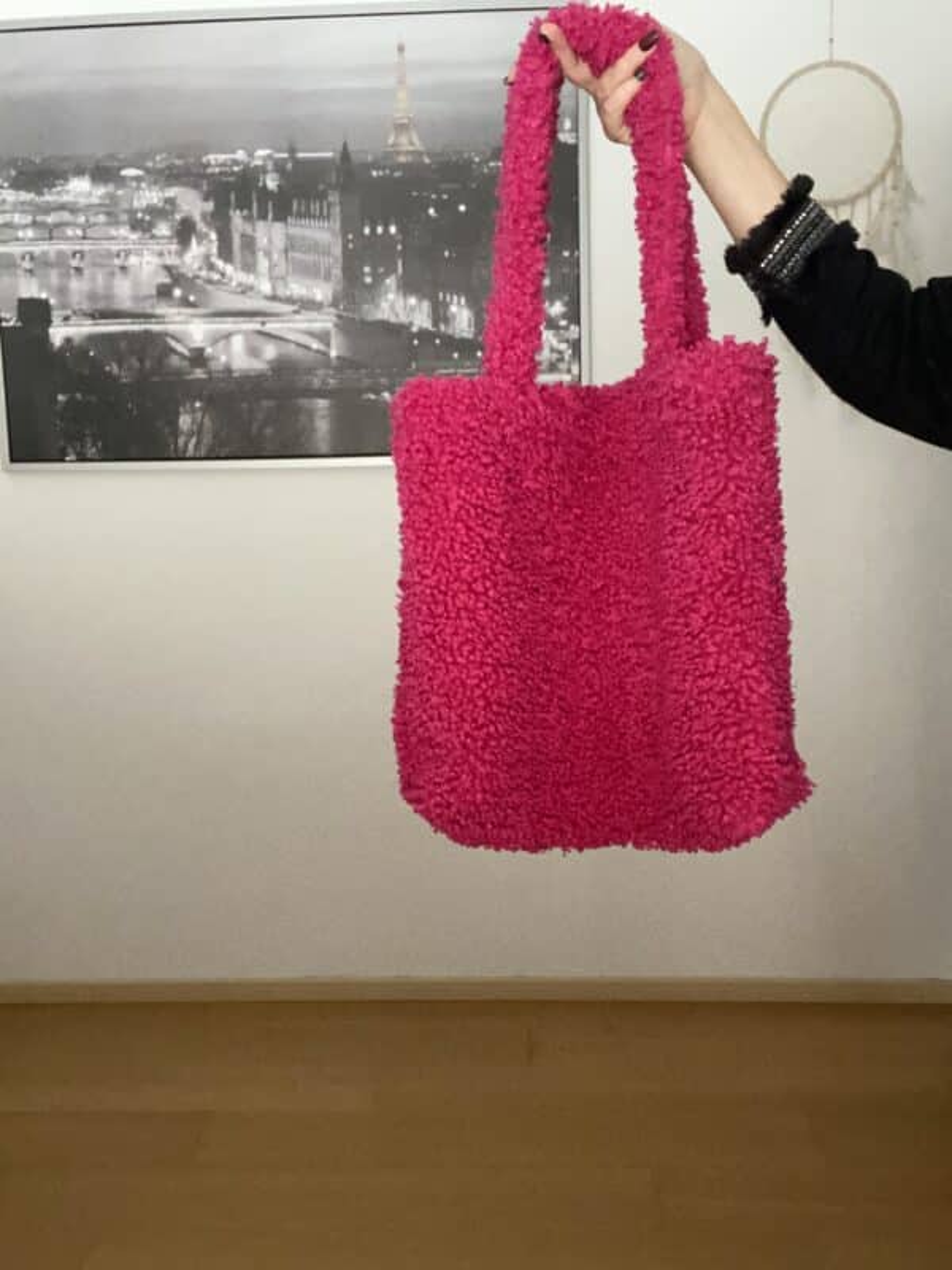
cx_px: 476
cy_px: 635
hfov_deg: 46.8
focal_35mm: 30
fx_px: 1100
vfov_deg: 60.0
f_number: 2.2
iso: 800
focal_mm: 2.71
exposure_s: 1/30
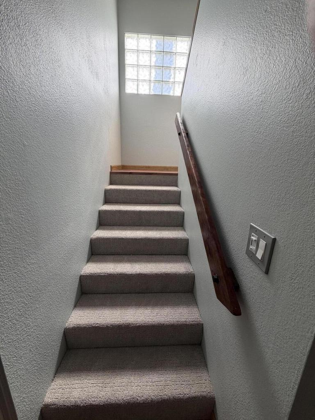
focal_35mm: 14
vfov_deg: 102.1
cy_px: 210
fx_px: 170
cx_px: 158
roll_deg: -1.7
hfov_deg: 85.7
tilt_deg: -13.5
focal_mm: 2.22
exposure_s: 1/121
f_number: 2.2
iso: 64
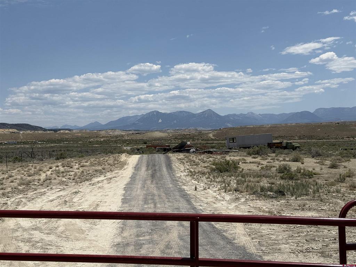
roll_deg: +2.6
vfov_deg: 30.3
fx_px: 494
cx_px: 178
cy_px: 134
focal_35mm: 48
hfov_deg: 39.7
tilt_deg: +0.7
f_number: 1.78
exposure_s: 1/11364
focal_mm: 6.76
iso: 64
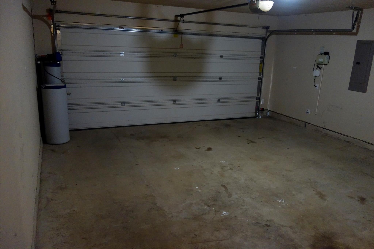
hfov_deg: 65.5
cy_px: 124
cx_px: 187
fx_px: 291
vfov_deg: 46.4
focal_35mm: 28
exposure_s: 1/100
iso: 1600
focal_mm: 10.4
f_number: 1.8
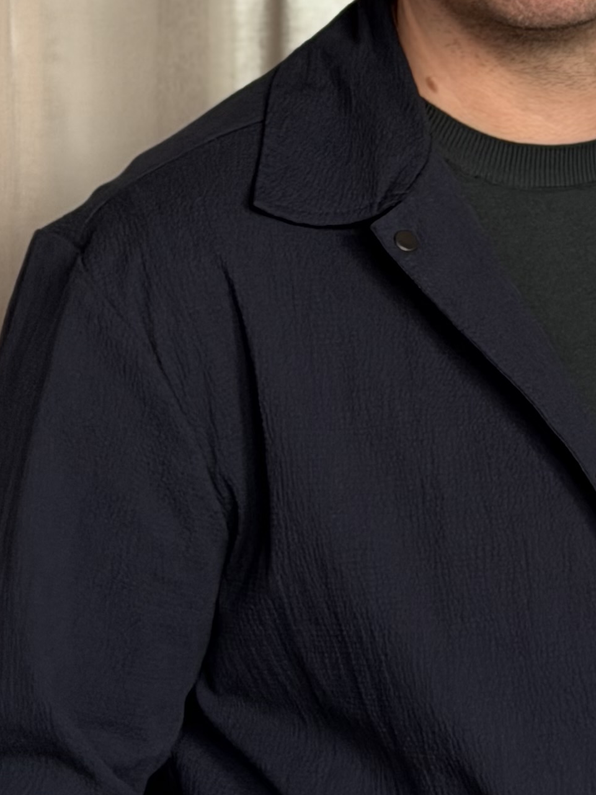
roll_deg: -1.4
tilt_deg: -4.1
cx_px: 654
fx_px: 3468
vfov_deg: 13.1
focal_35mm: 151
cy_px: 414
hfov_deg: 9.7
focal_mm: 6.76
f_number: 1.78
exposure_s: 1/121
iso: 64
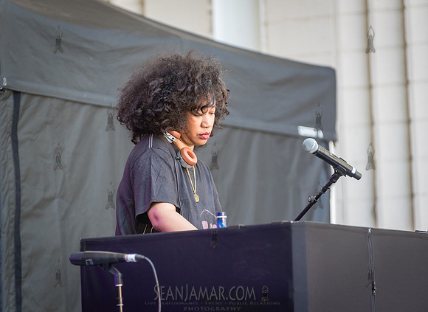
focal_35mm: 212
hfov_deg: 9.4
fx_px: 2601
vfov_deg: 6.9
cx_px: 194
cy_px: 156
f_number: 4
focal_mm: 200
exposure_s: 1/200
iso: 1000
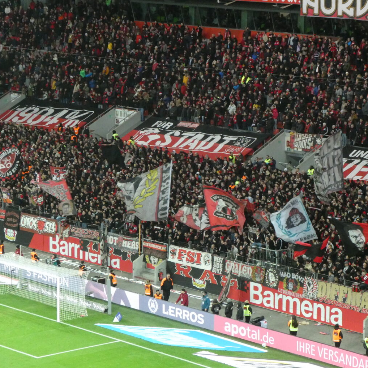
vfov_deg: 14.0
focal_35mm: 125
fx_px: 1503
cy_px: 189
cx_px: 226
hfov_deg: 13.9
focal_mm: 16.1
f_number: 4.9
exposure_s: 1/80
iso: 800
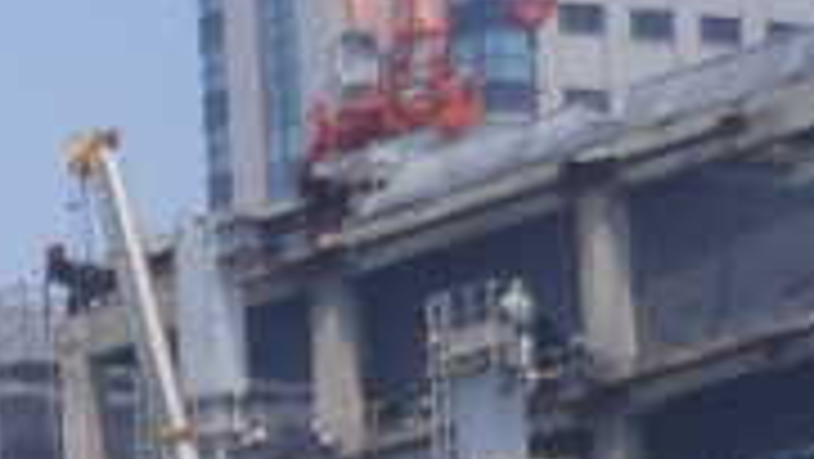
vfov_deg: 3.2
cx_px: -1277
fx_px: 7946
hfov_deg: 5.6
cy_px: 1575
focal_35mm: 368
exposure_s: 1/400
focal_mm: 10.34
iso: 80
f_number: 5.6
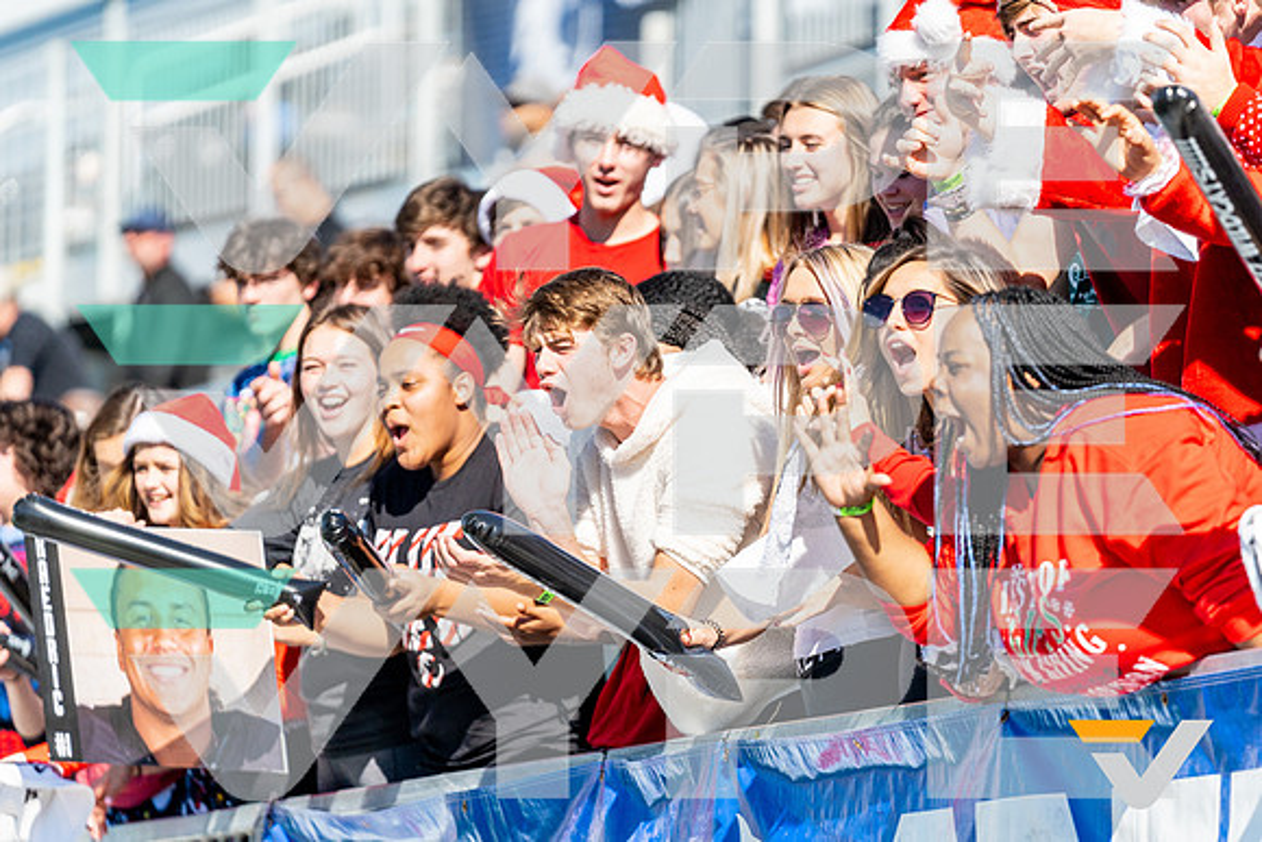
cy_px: 438
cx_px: 692
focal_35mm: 256
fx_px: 8960
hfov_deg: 8.1
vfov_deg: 5.4
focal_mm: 200
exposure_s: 1/2500
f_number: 2.8
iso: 400
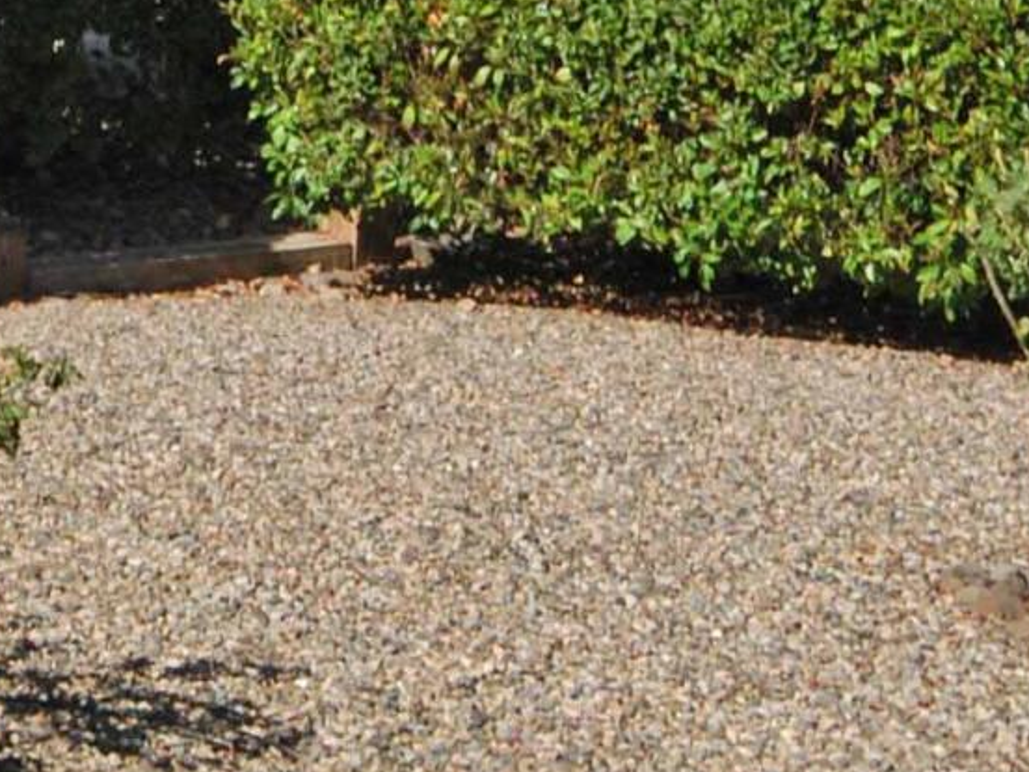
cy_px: -80
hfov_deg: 13.6
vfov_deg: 10.4
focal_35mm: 141
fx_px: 4192
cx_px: -180
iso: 100
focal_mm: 18
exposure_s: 1/200
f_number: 10
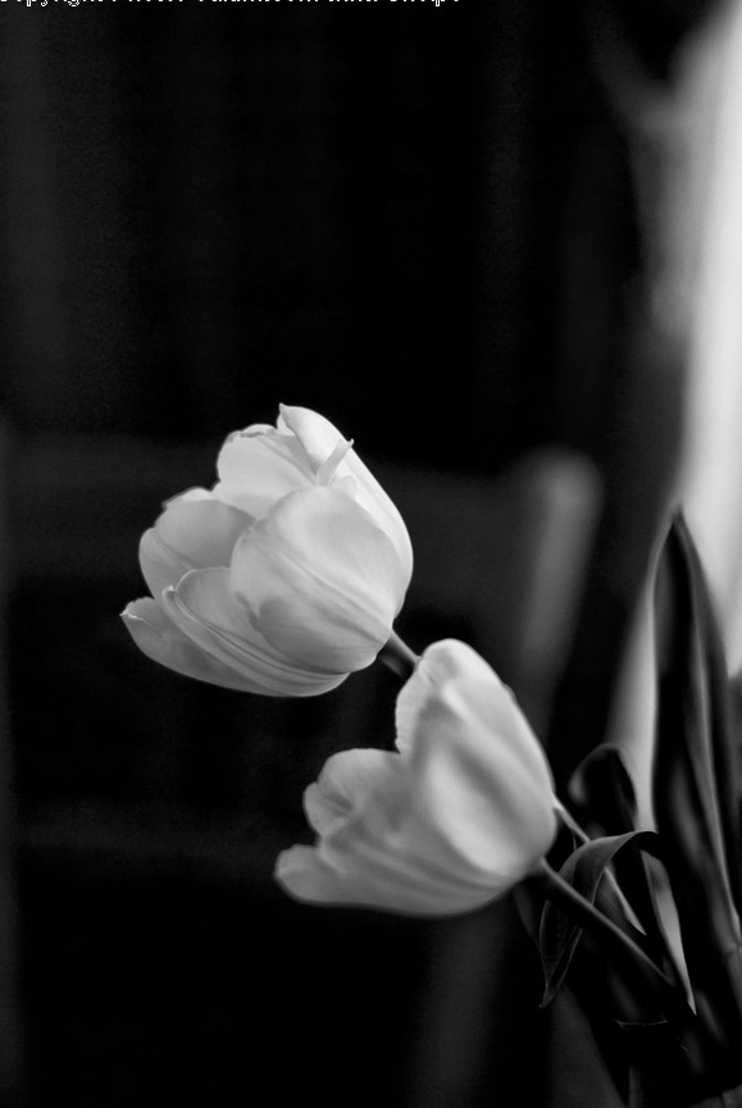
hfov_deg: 17.5
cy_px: 538
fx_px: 2405
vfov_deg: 26.0
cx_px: 379
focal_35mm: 78
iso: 800
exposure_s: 1/1000
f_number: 2.5
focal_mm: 50
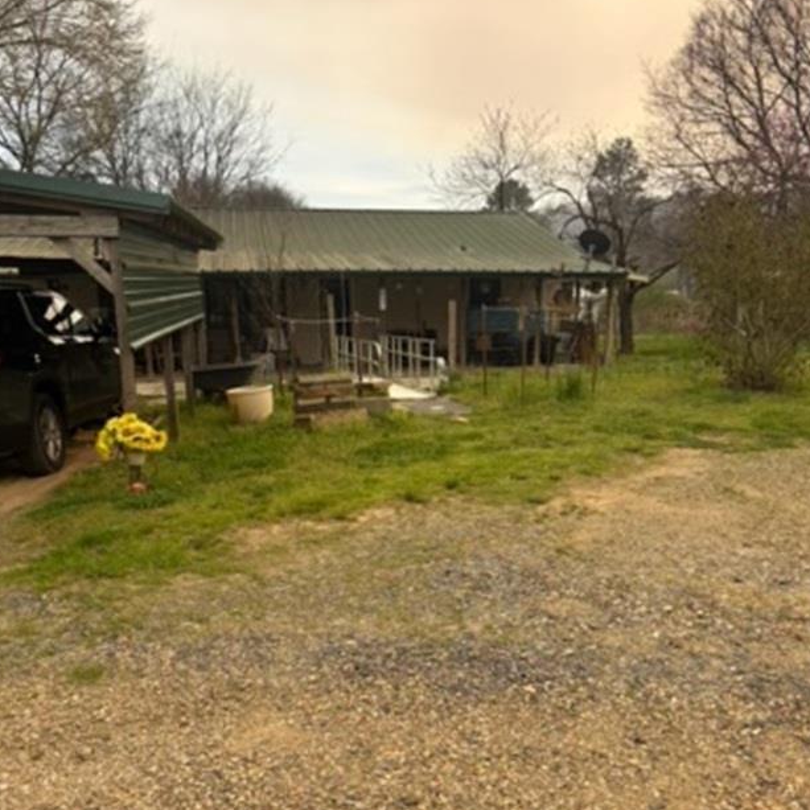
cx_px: 414
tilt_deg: -12.2
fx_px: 847
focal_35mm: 32
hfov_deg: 51.1
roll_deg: +1.0
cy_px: 503
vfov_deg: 50.6
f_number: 1.6
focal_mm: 5.96
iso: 50
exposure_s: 1/1032
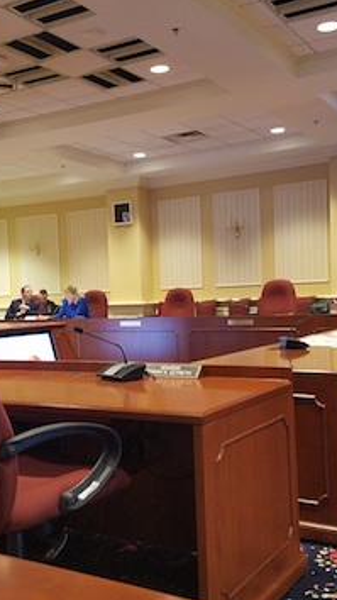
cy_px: 309
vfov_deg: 50.5
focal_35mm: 40
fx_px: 636
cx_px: 127
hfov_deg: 29.6
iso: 200
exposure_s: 1/12
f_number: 1.7
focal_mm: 4.2
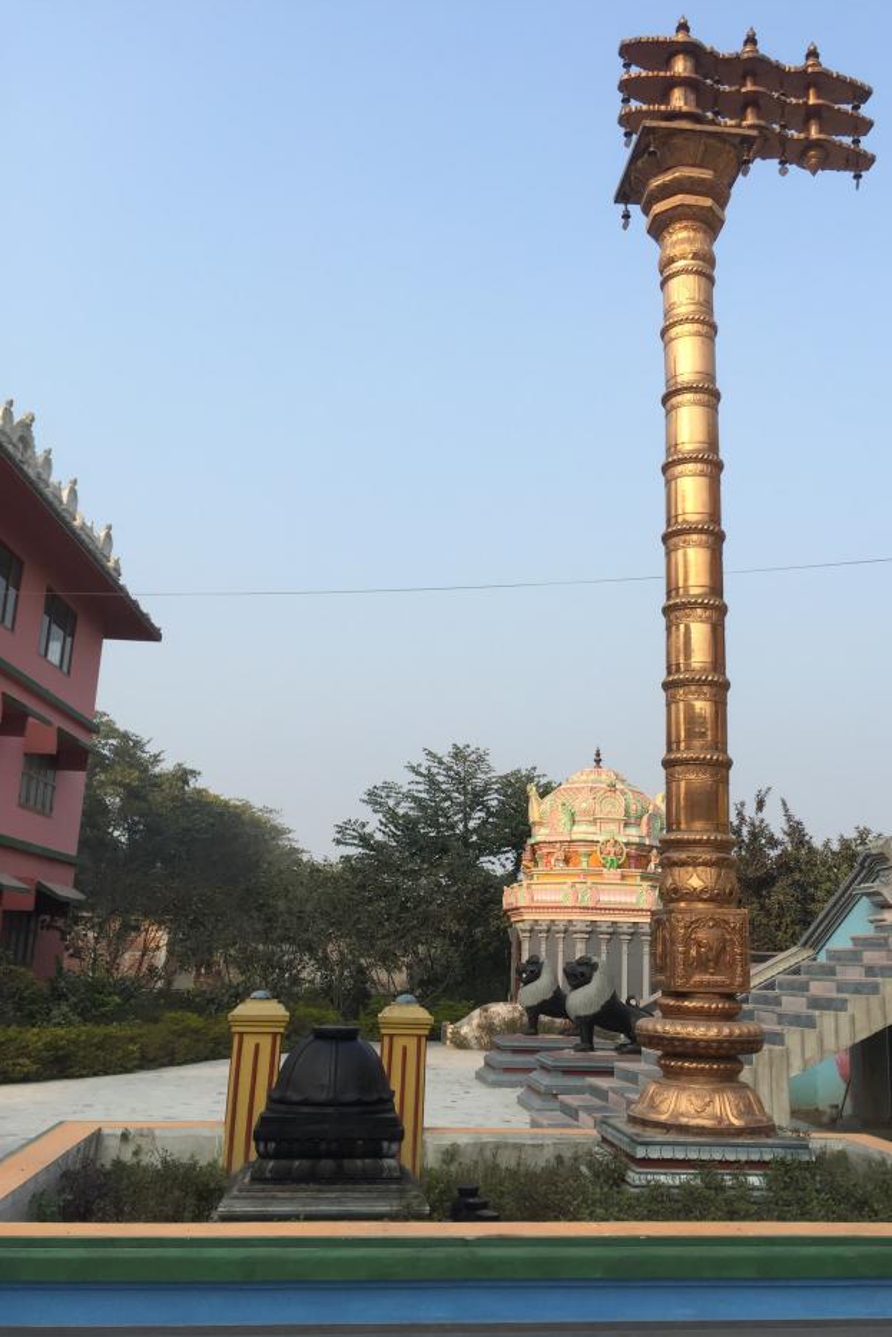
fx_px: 1152
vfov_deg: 60.3
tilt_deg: +13.5
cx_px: 514
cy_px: 679
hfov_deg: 42.2
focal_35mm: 31
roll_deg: -2.0
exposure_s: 1/648
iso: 32
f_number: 2.2
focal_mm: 4.15
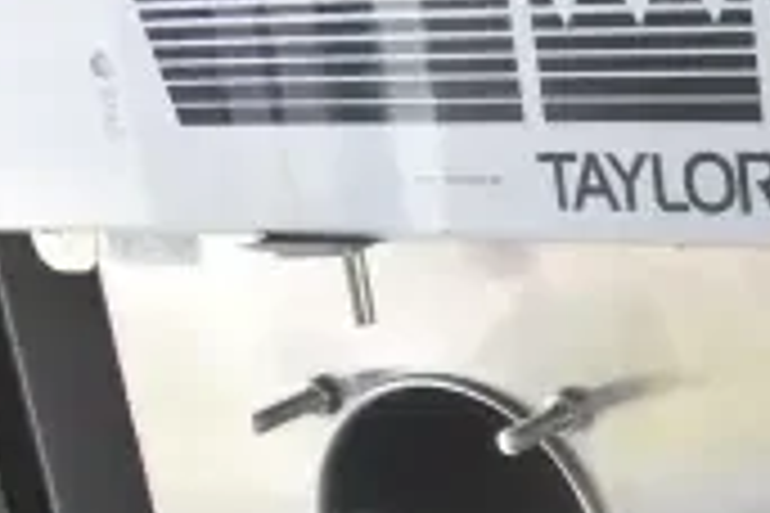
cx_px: 1031
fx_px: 2288
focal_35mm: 107
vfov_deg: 12.1
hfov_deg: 17.7
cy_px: 812
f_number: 5.6
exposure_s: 1/125
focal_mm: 20
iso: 6400
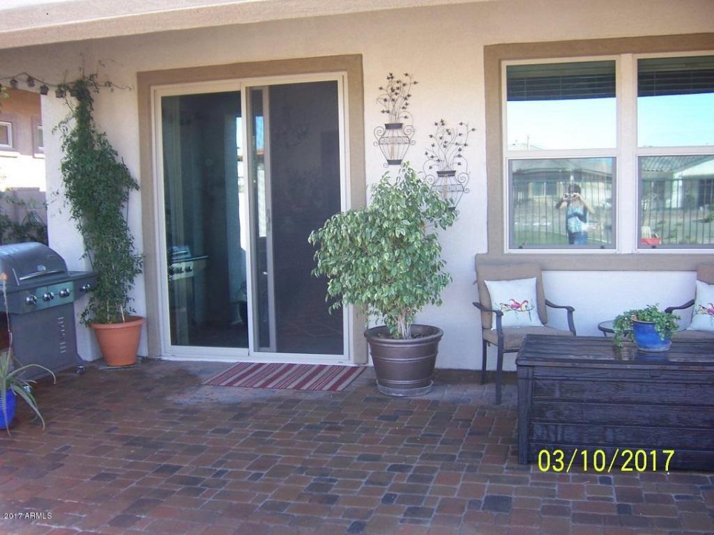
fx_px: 743
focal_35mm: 36
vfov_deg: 39.7
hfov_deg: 51.4
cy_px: 268
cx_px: 357
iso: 80
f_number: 2.8
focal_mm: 6.2
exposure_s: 1/80
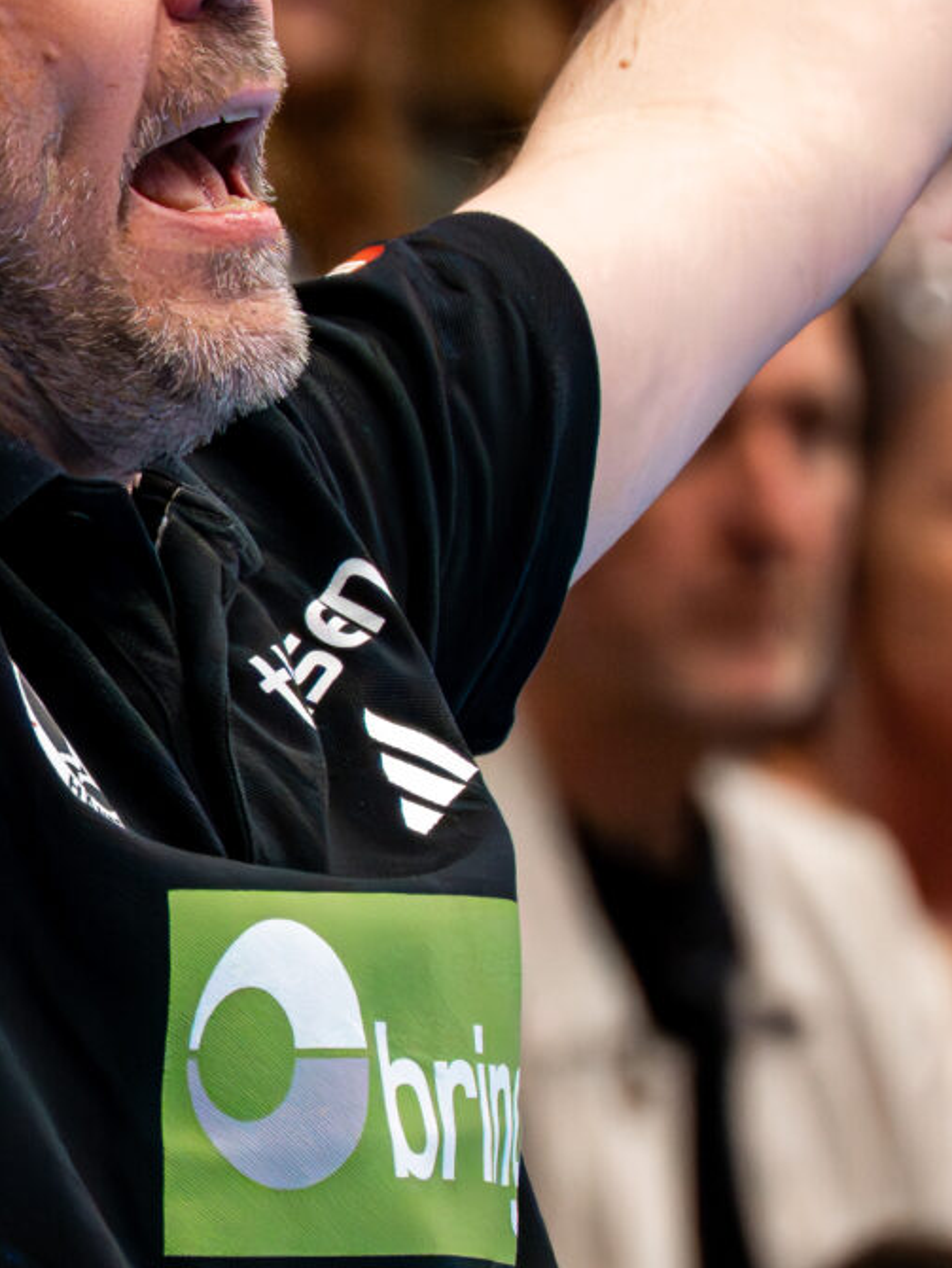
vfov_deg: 1.8
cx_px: -138
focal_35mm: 1102
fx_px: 40384
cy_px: 718
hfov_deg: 1.4
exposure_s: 1/1250
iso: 16000
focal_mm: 300
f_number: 6.3
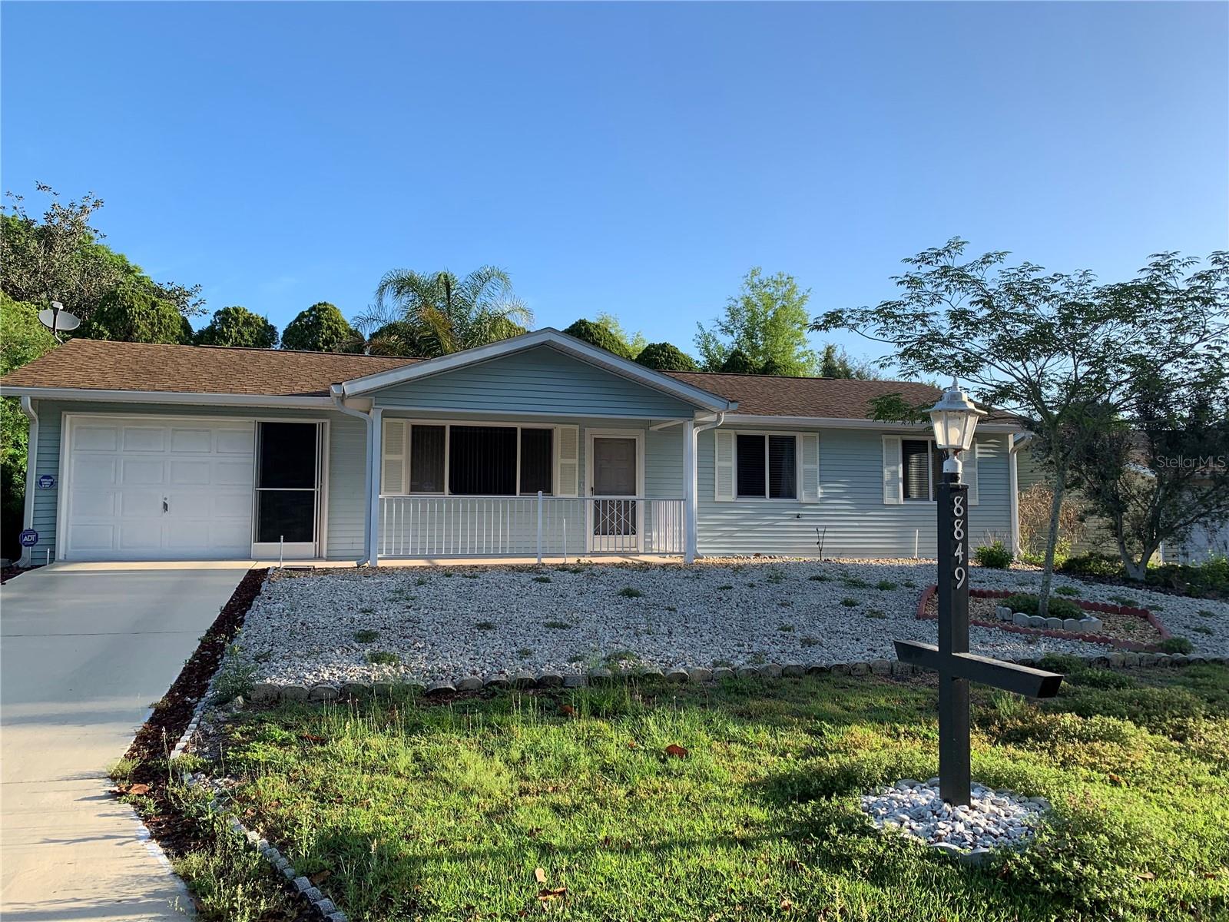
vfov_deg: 53.1
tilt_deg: +4.8
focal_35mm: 26
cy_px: 461
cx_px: 614
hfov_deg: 67.3
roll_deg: -0.7
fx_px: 923
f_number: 1.8
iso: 25
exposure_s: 1/1021
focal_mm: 4.25
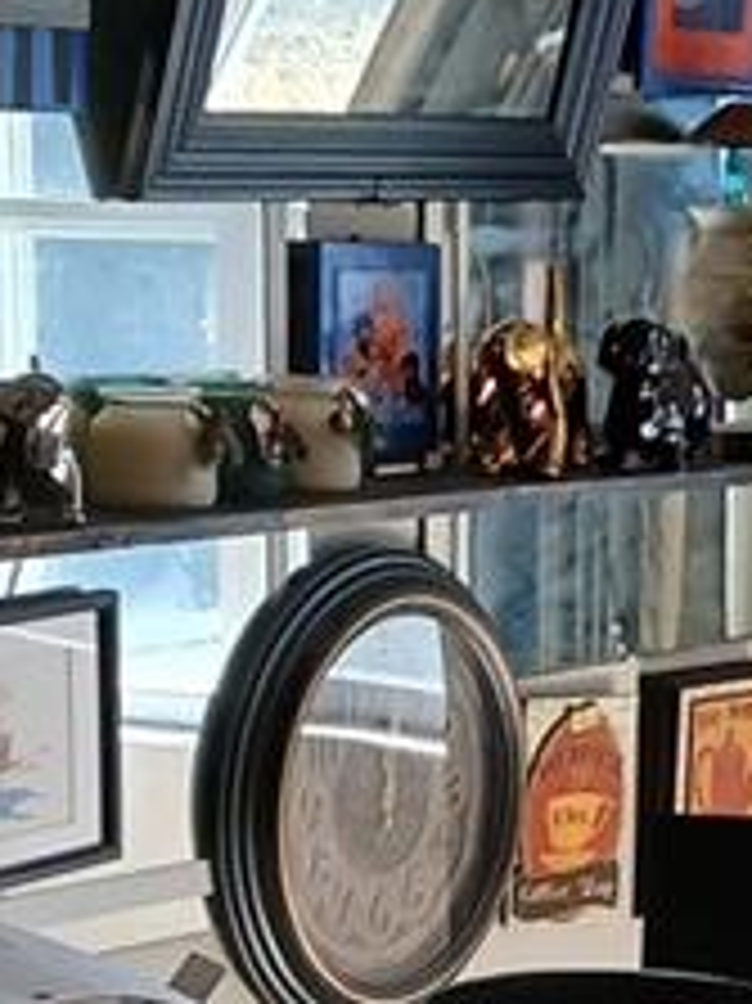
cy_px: 1004
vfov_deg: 13.9
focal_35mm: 140
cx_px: 793
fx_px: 4059
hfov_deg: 10.5
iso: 80
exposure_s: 1/60
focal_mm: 3.98
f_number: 1.8
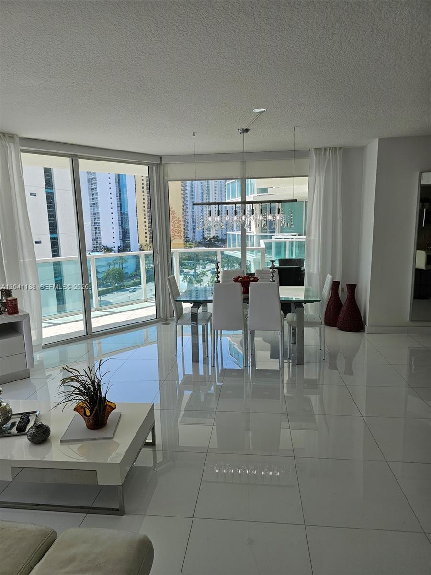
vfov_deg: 73.9
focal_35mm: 23
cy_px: 288
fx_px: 382
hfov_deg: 58.9
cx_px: 216
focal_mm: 6.3
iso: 10
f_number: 1.7
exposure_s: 1/239
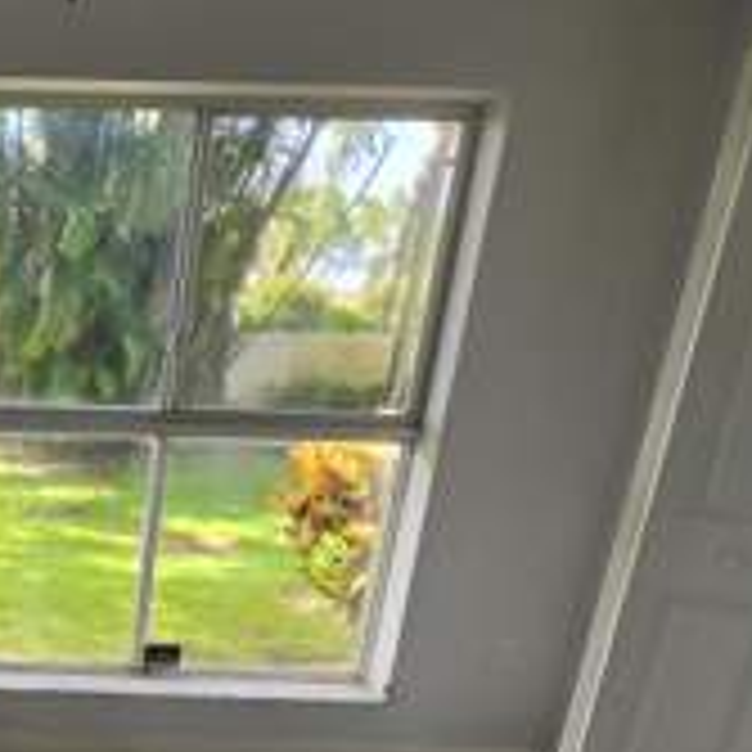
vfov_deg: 47.5
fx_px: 811
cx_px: -122
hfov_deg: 38.6
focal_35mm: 33
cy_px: 583
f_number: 1.9
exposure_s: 1/120
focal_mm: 2.2
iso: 50
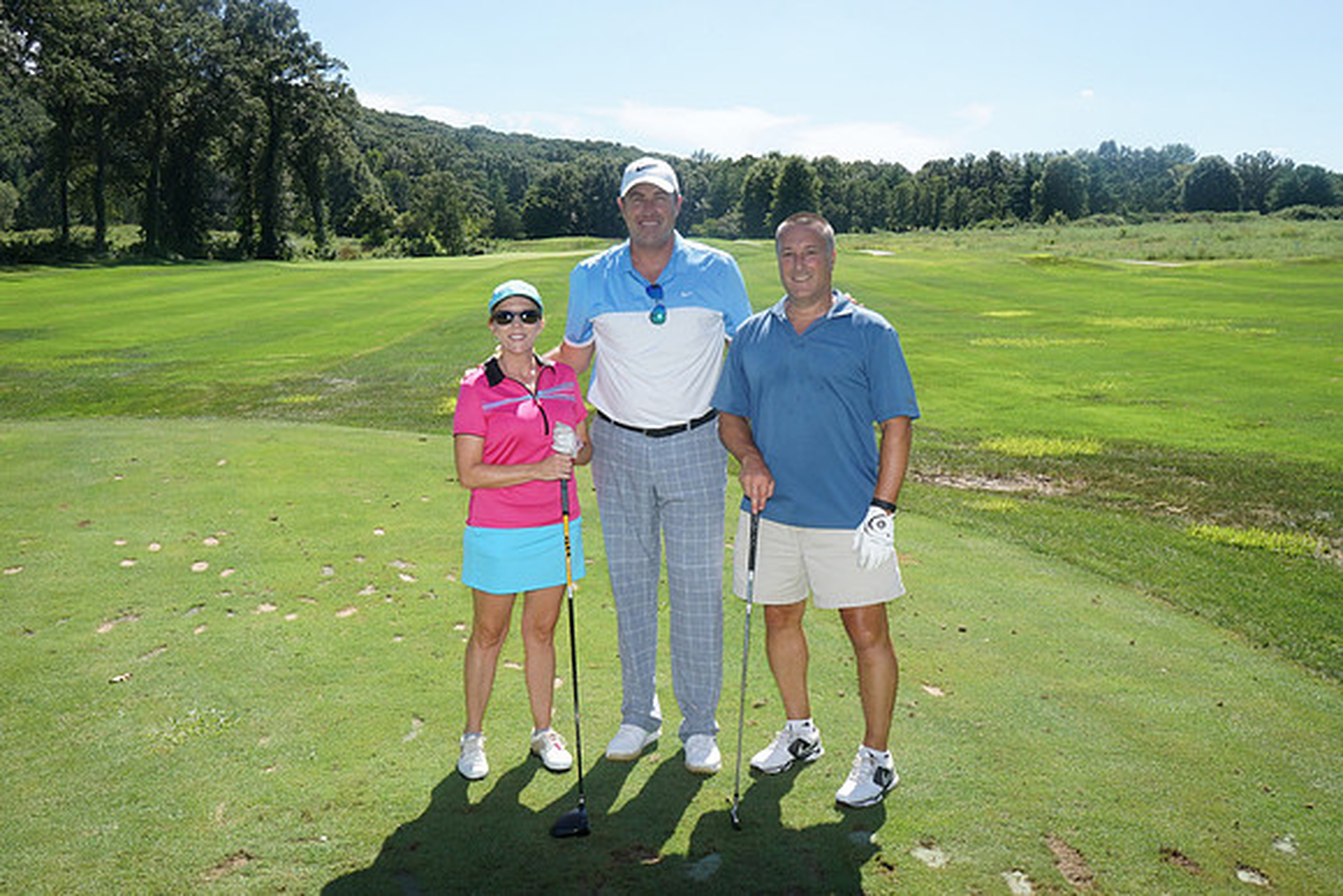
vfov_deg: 36.9
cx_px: 672
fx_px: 1343
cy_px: 448
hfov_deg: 53.1
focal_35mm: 36
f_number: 18
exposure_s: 1/250
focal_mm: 36
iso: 800
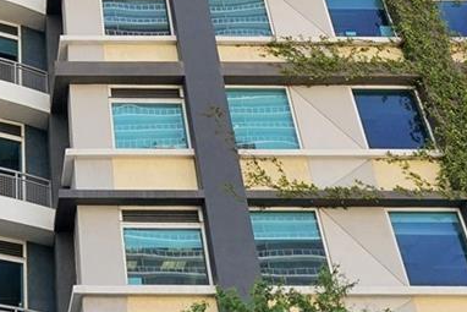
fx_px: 869
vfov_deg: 17.4
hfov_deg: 28.2
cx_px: 0
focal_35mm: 67
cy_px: -209
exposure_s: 1/125
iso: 250
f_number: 11
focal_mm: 16
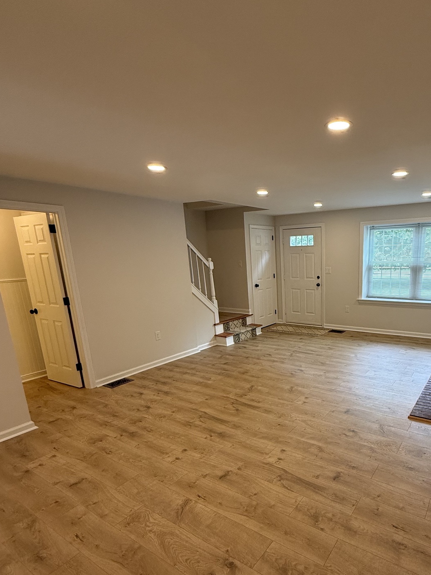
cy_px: 336
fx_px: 332
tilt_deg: -13.3
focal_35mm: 20
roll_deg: +1.3
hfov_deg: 63.7
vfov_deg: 81.1
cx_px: 299
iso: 160
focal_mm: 2.22
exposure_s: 1/120
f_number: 2.2
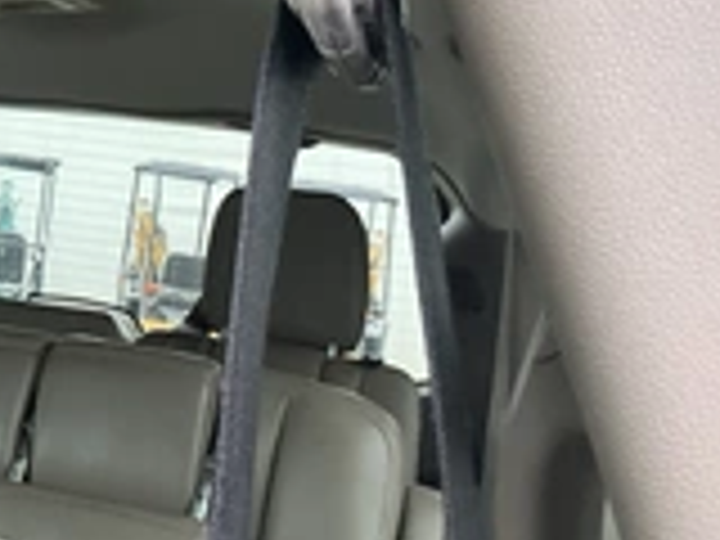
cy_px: 112
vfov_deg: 20.8
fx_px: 1456
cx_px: -144
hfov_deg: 25.0
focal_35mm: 70
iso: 40
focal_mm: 3
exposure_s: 1/122
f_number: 1.8
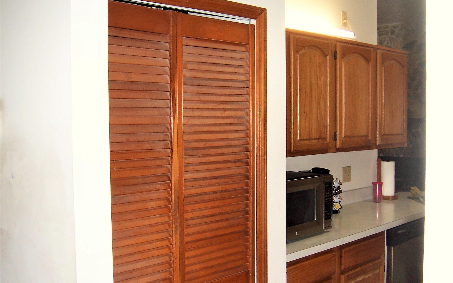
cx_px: 231
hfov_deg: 50.4
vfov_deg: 32.8
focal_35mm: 39
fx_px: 481
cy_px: 152
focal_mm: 6
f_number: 3
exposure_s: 1/60
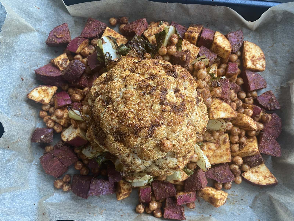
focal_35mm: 26
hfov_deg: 67.3
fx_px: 221
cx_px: 147
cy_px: 110
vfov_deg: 53.1
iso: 160
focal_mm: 4.25
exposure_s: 1/60
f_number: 1.8
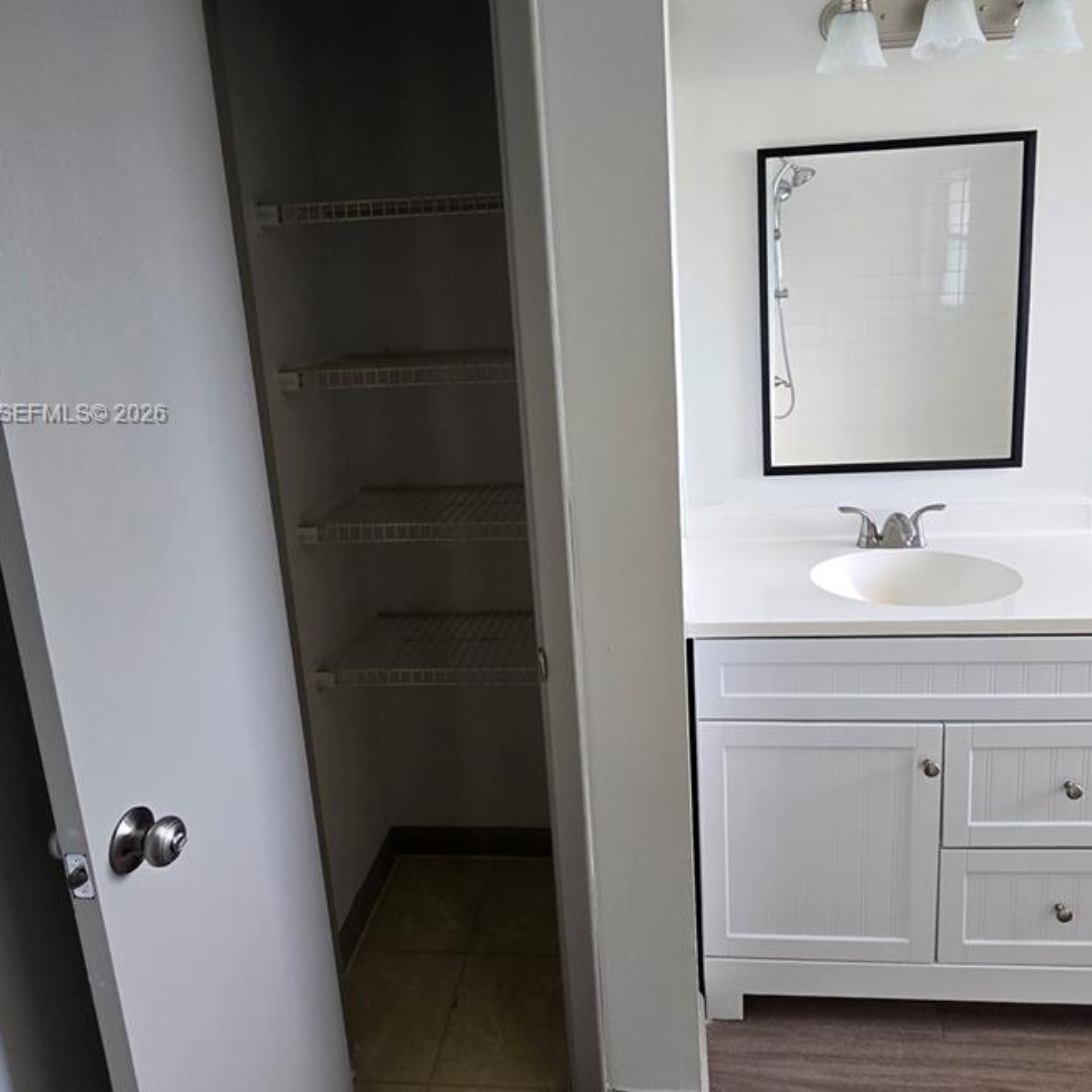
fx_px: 749
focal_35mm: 21
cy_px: 416
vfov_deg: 71.1
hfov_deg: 71.9
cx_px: 607
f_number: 2.2
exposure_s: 1/60
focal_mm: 2.2
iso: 125
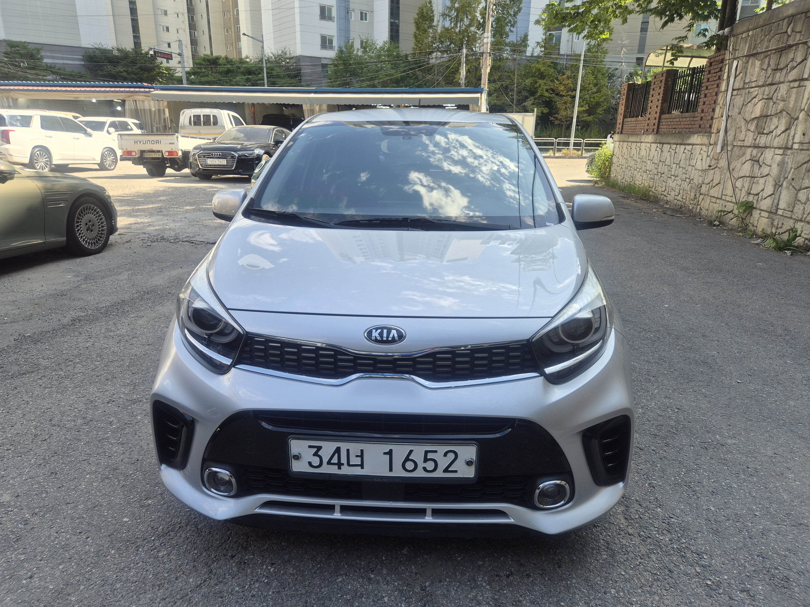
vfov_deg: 58.9
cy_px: 304
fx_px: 538
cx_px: 405
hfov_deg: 73.9
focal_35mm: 23
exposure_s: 1/512
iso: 25
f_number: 1.8
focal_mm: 5.4
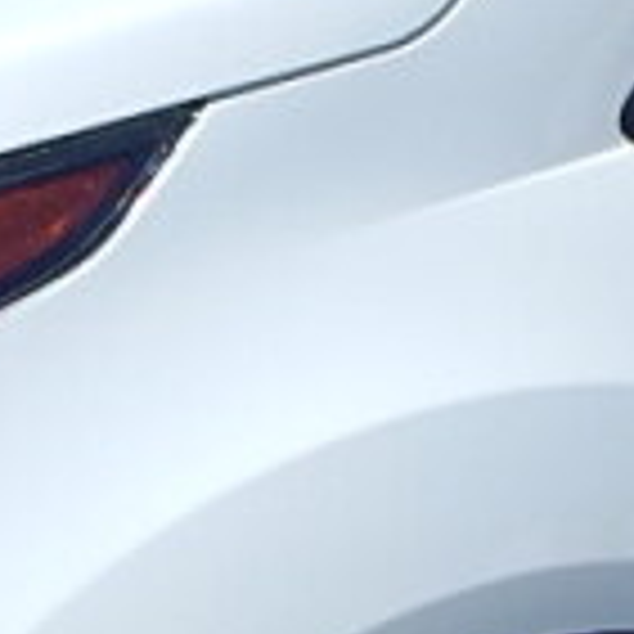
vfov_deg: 9.9
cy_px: 225
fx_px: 3668
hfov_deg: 9.8
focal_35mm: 177
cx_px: 603
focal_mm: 4
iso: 125
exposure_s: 1/1250
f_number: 6
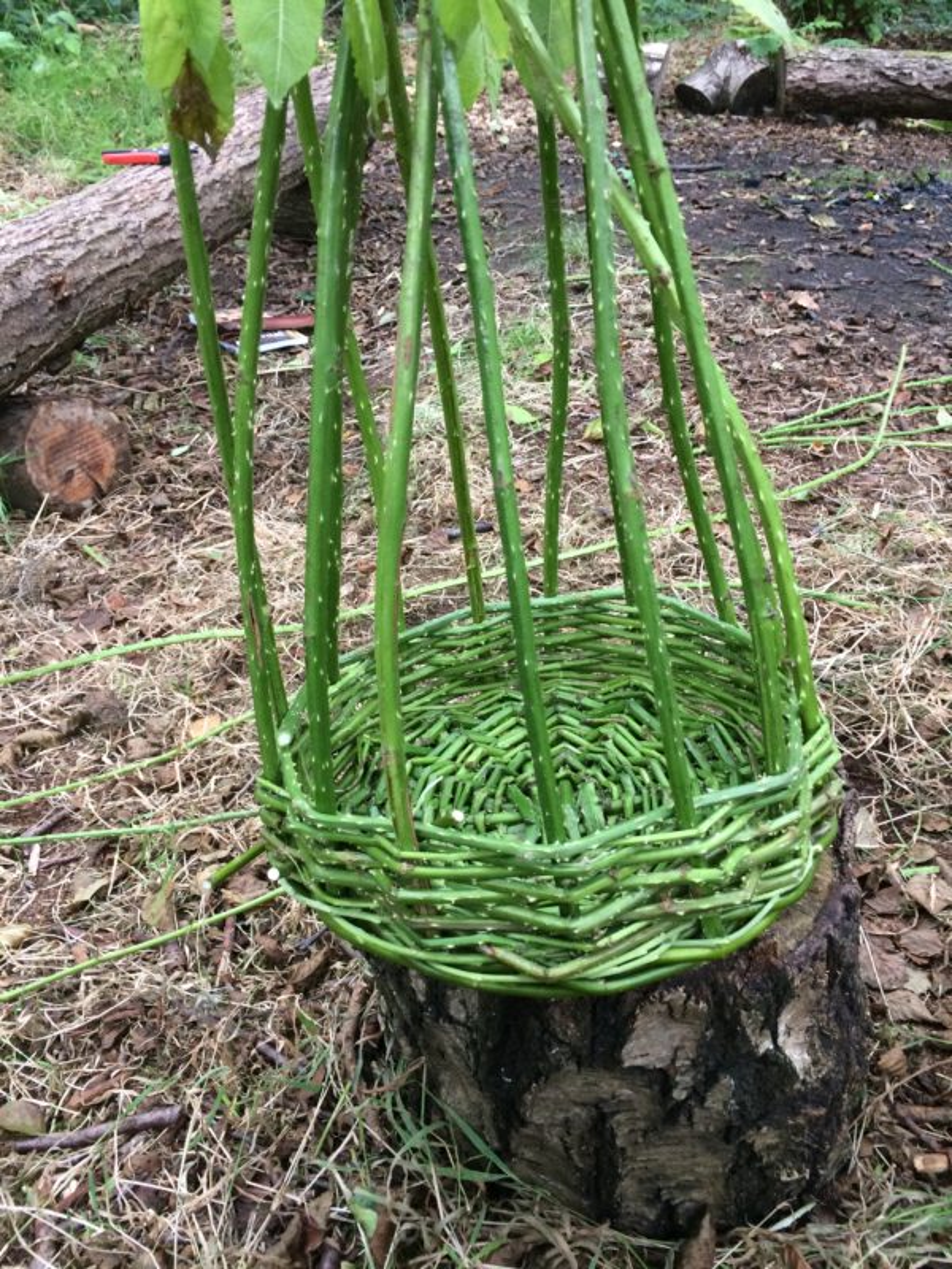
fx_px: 1063
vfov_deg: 61.7
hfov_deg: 48.2
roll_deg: -1.5
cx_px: 476
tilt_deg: -34.8
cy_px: 634
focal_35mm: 29
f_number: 2.2
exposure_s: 1/33
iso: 125
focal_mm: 4.15
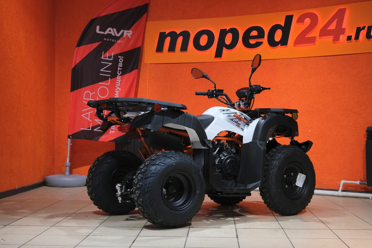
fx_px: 527
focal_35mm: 51
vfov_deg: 26.5
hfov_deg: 38.9
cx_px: 186
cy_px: 124
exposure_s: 1/100
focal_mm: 34.2
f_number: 4
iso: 1250
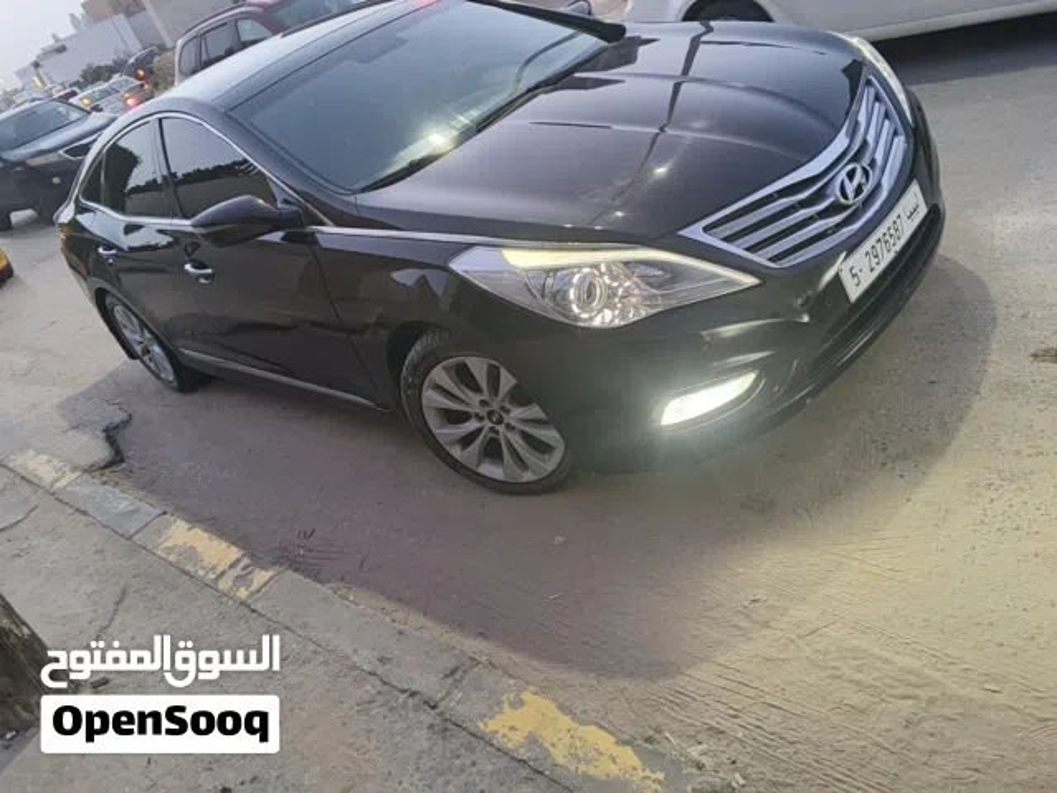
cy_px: 396
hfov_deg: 73.9
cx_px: 528
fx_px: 702
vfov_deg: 58.9
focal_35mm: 23
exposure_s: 1/50
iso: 630
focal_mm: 4.09
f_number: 1.6
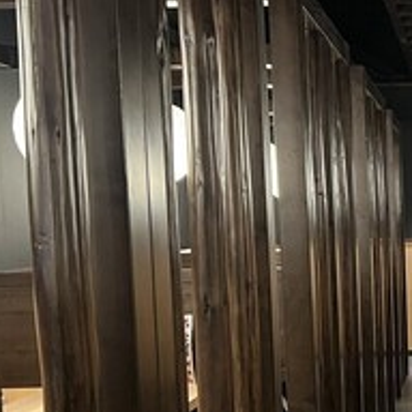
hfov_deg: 22.2
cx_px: 494
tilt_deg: -5.8
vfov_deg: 23.7
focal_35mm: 72
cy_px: 309
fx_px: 970
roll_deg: +1.2
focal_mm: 5.7
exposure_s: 1/33
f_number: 1.5
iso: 400
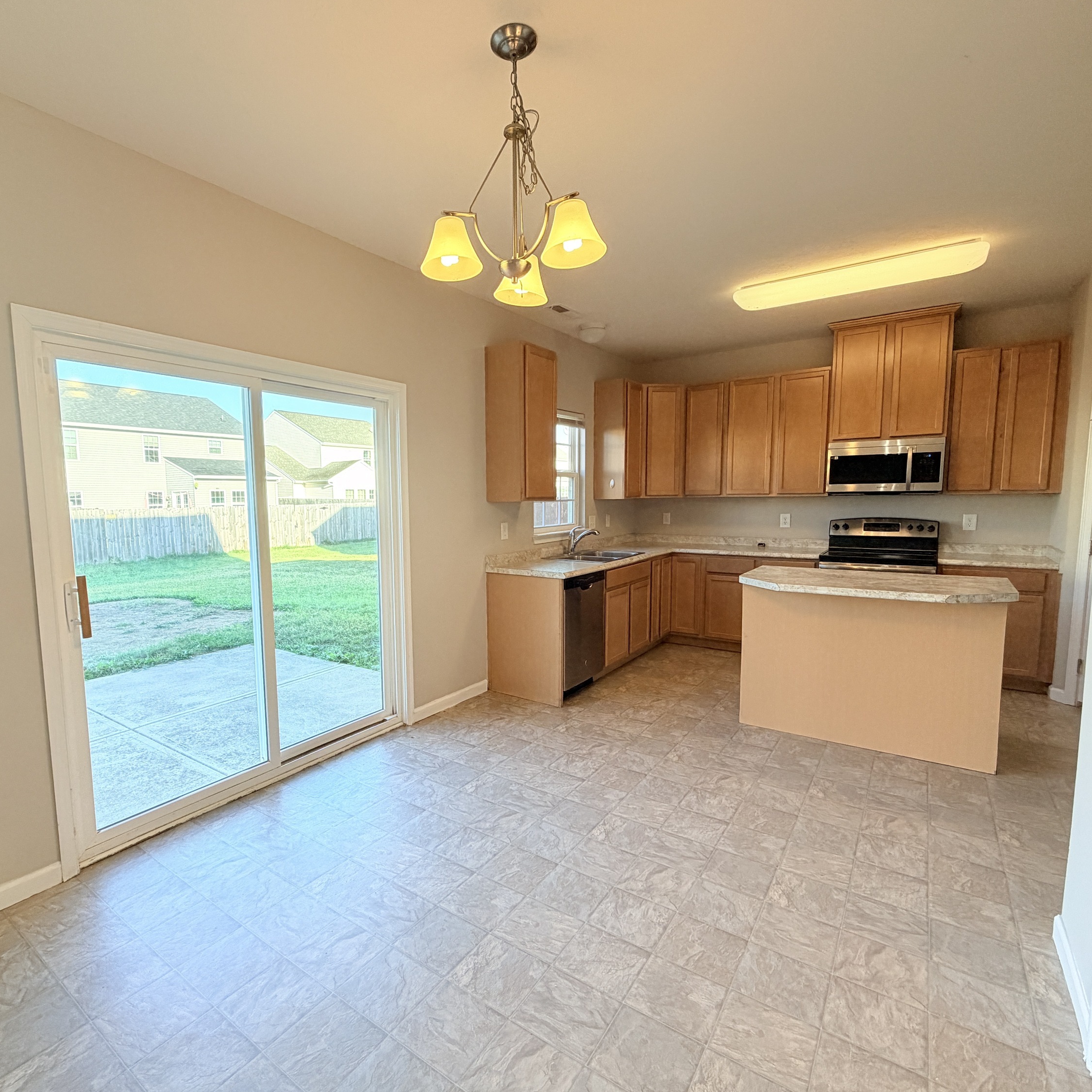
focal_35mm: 17
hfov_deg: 83.6
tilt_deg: -6.2
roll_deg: +1.8
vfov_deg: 84.0
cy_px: 557
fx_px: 607
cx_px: 483
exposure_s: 1/120
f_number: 2.2
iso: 125
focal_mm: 2.22
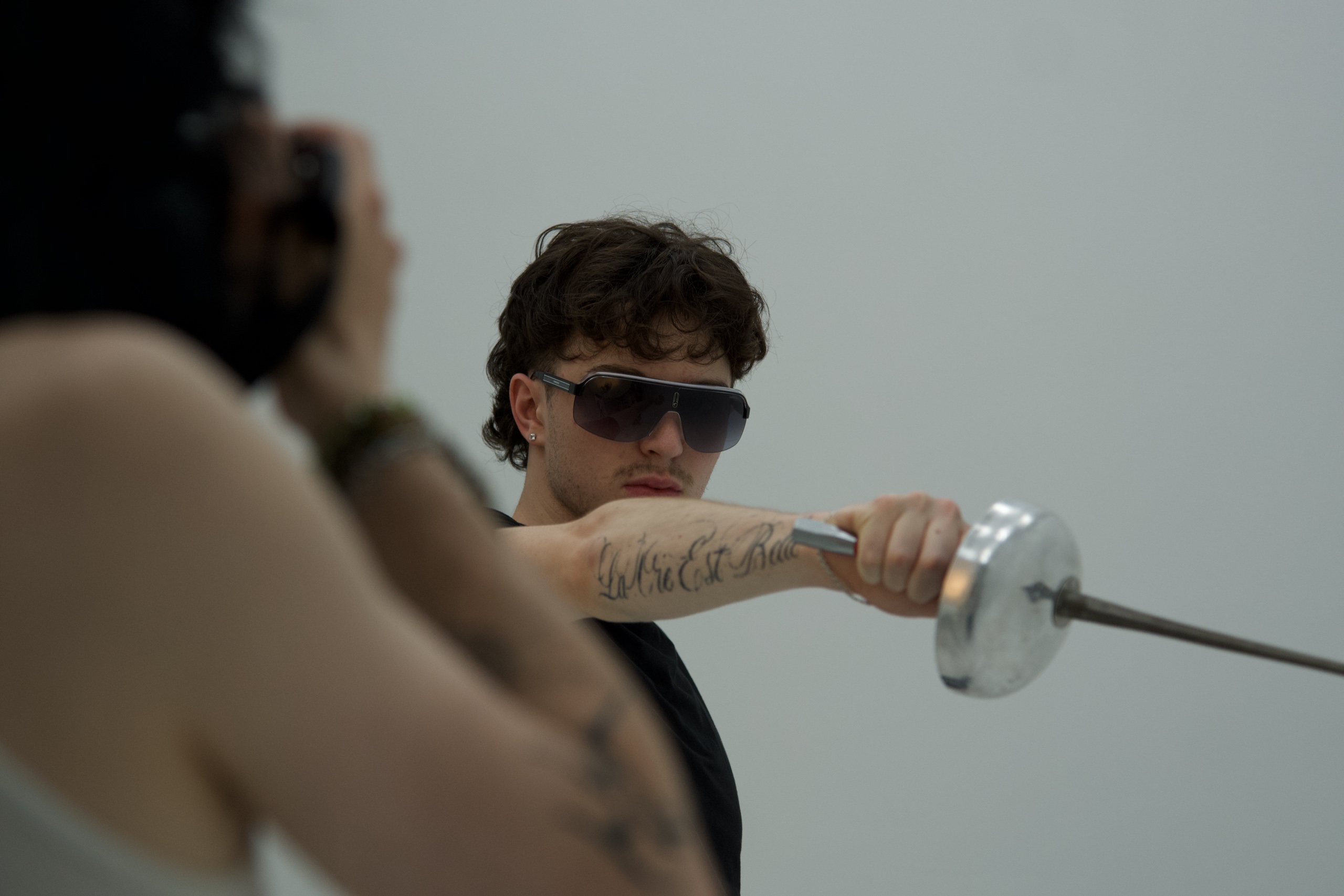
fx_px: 4199
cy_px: 448
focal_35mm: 112
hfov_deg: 18.2
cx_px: 672
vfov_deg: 12.2
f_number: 3.2
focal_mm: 75
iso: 640
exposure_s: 1/125
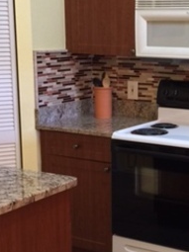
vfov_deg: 25.7
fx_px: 554
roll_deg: +0.3
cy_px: 138
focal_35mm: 76
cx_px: 161
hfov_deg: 19.1
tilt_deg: -10.4
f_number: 2.2
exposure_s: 1/15
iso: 100
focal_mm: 4.15
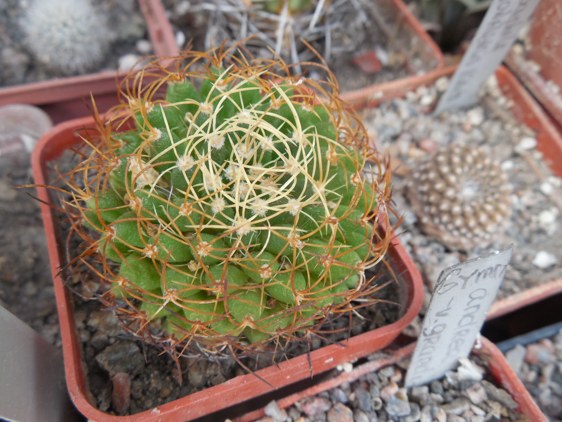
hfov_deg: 58.4
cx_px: 281
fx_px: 503
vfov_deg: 45.4
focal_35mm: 31
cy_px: 211
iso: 180
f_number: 3.6
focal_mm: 5.6
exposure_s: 1/30
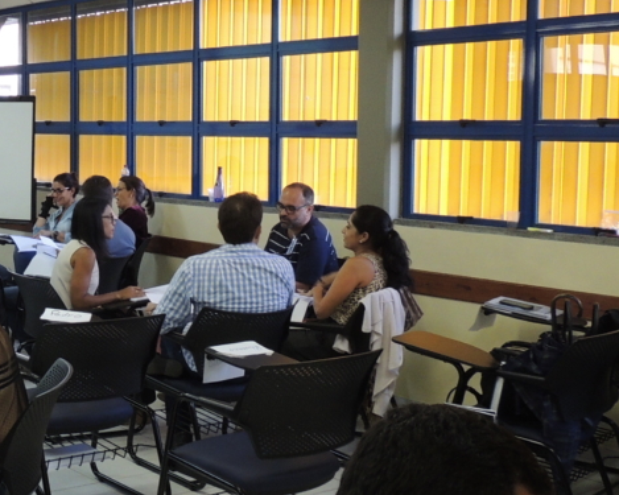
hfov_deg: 30.0
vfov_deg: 25.3
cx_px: 55
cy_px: 197
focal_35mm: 60
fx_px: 1099
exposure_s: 1/30
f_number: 3
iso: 250
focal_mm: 4.3
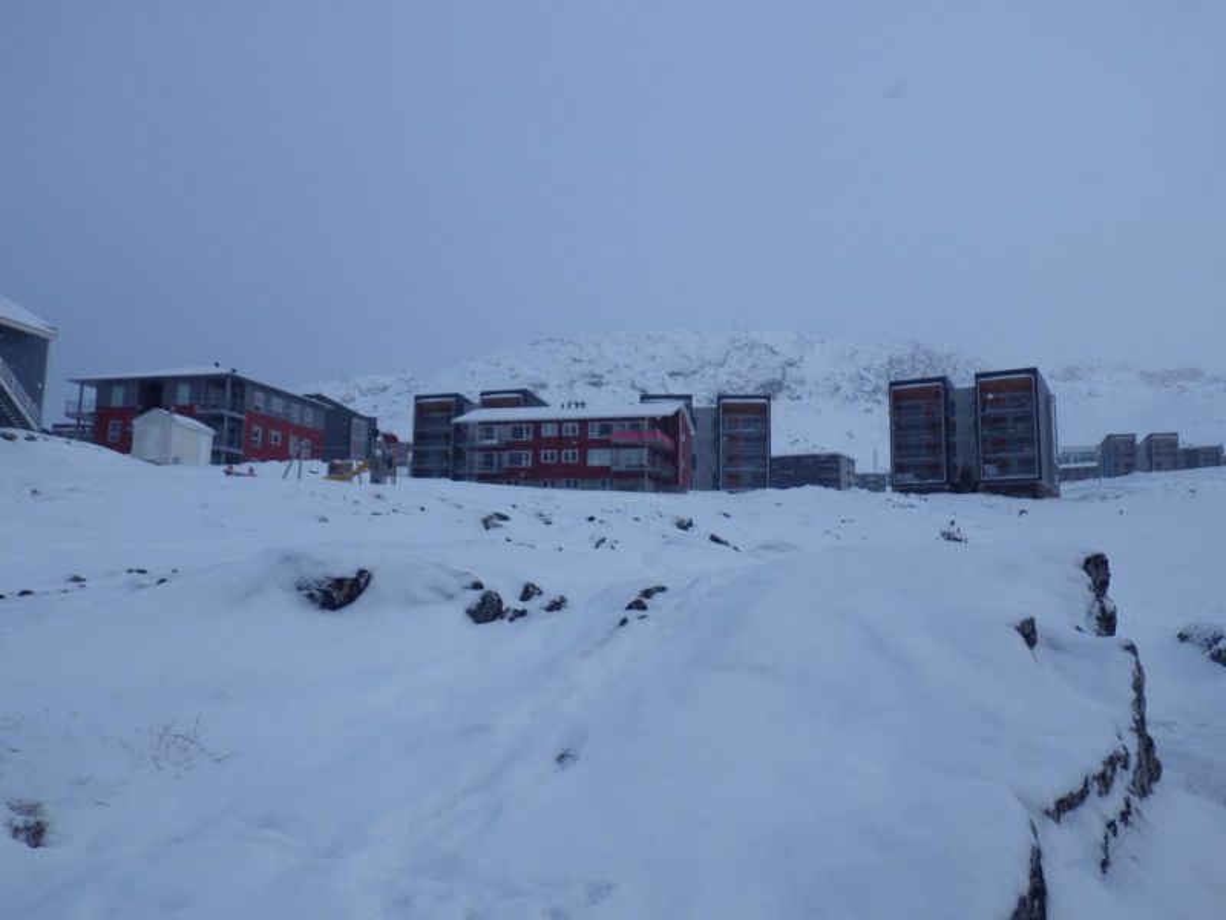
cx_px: 613
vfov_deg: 49.7
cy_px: 460
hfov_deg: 63.4
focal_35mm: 28
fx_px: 992
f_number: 4.2
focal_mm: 5
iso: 125
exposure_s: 1/250
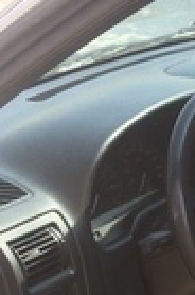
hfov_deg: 12.2
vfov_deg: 17.7
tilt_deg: -38.7
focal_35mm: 108
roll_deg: +5.9
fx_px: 882
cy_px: 386
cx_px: 267
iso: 32
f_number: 2.2
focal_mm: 4.15
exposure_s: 1/370
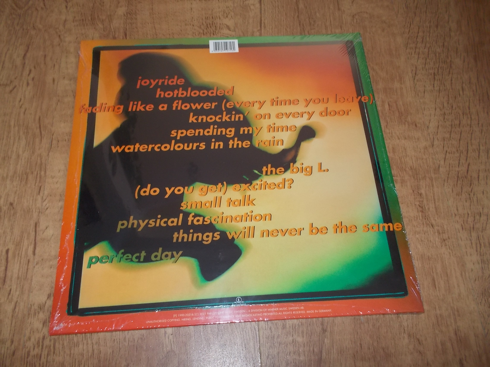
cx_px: 245
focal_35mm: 29
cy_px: 184
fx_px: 411
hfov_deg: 61.7
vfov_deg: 48.2
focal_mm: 4.1
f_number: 3.3
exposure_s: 1/30
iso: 200
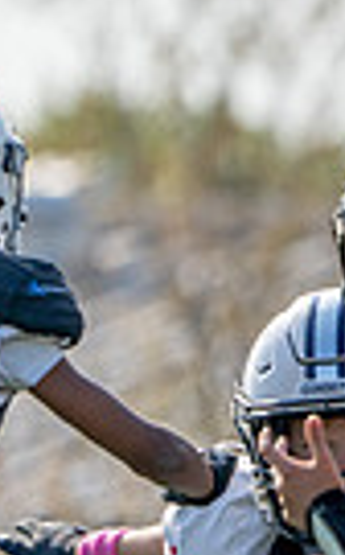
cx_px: 998
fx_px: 24615
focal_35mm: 1631
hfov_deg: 0.8
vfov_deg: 1.3
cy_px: 588
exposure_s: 1/1250
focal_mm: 348
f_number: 5.6
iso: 250
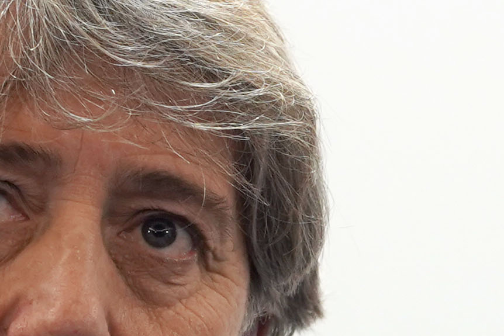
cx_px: 379
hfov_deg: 2.9
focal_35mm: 703
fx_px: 9843
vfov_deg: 2.0
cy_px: 463
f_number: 4
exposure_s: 1/160
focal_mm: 103
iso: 1250
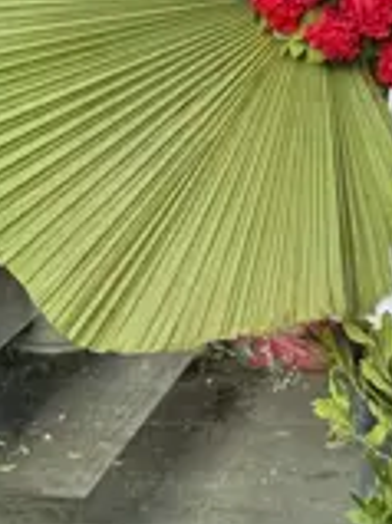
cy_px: -69
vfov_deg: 10.8
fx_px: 2737
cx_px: 418
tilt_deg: -3.1
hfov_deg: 8.1
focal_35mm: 181
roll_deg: +0.3
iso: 64
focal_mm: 6.76
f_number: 1.78
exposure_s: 1/731
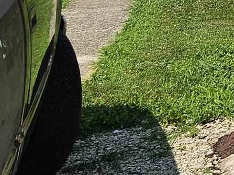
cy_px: -216
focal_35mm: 158
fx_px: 1068
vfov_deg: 8.7
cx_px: 480
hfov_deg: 11.2
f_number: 1.8
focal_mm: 5.4
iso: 25
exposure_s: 1/2296
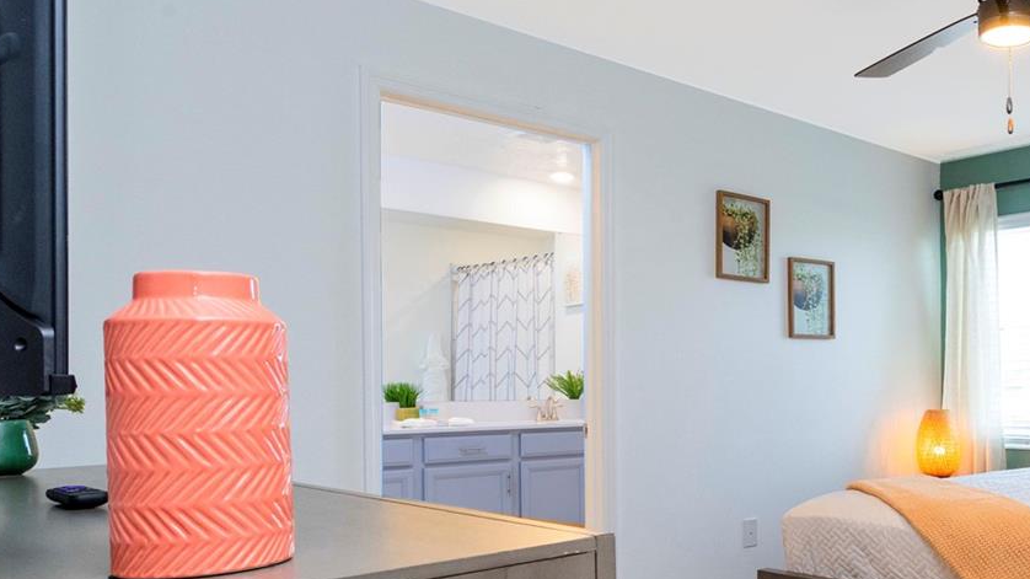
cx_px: 852
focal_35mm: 34
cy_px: 396
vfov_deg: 34.2
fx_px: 928
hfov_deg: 53.4
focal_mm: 17
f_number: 11
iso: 800
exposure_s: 1/15
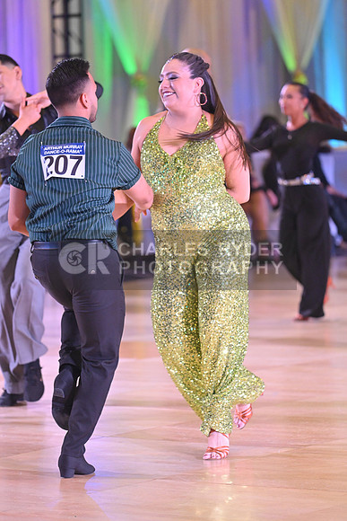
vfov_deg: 11.4
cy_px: 260
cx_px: 174
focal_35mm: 180
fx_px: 2601
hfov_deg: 7.6
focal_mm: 180
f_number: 4.5
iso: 3200
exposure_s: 1/400
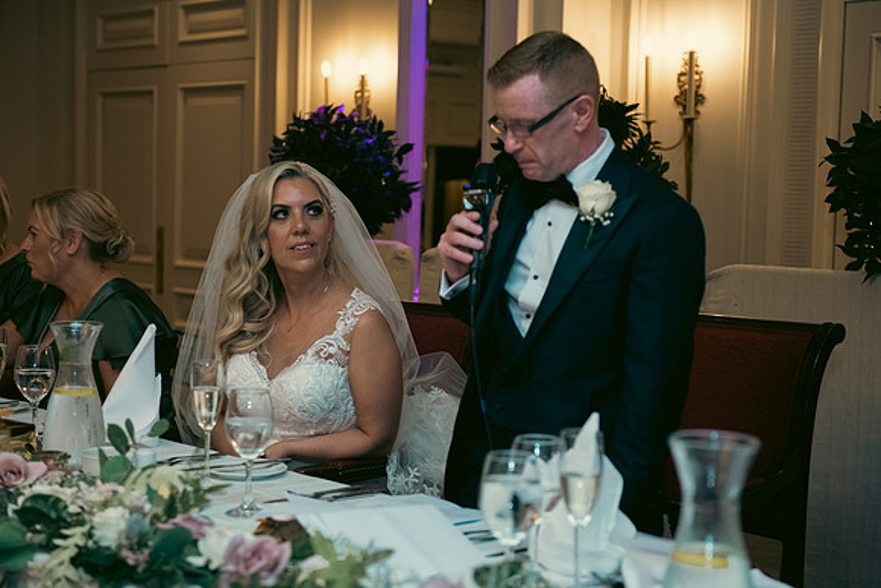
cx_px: 440
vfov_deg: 22.6
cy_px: 294
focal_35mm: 60
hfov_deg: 33.4
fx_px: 1469
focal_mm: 60
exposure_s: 1/160
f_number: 3.5
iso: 800
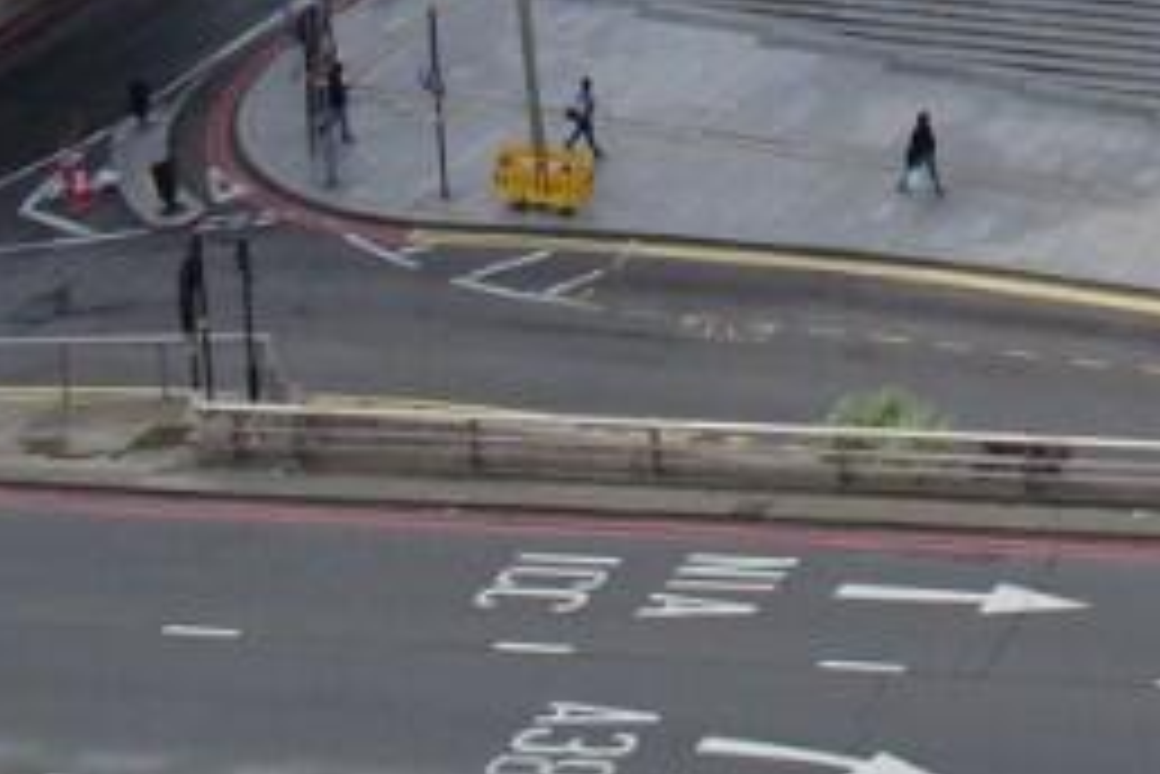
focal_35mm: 99
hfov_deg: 17.2
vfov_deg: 12.1
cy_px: -846
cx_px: 2032
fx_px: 3190
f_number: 3.5
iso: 80
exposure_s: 1/640
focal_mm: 4.1
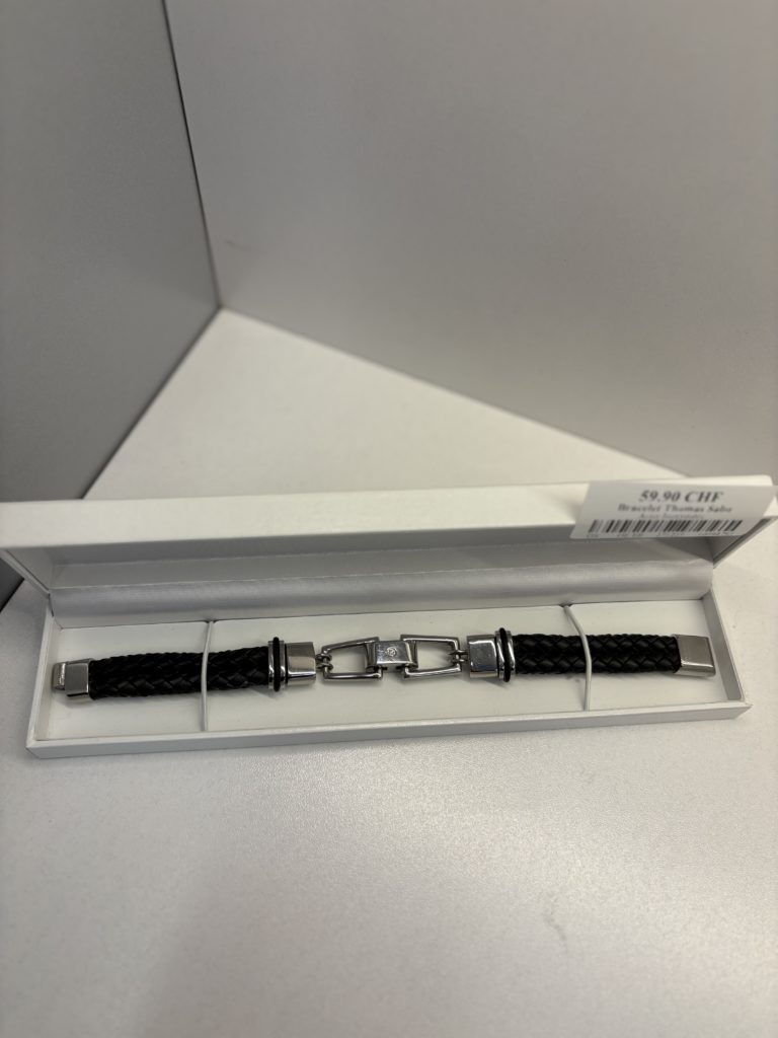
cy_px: 519
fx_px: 779
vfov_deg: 67.3
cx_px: 389
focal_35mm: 26
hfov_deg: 53.1
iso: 40
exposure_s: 1/100
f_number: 1.6
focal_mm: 5.96
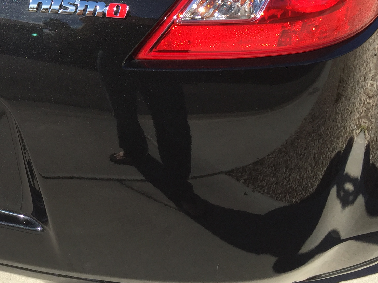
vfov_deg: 21.7
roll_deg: -0.1
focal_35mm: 65
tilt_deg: -21.1
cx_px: -5
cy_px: -9
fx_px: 710
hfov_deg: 27.9
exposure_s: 1/1130
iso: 32
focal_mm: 4.15
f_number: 2.2
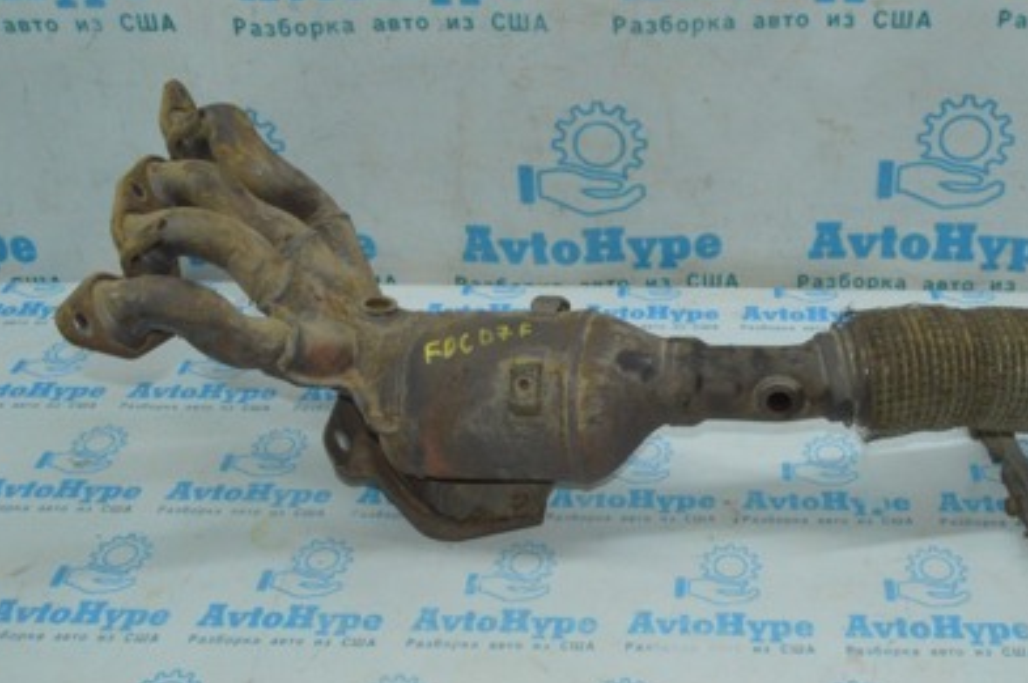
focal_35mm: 44
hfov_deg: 44.0
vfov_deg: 30.1
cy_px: 208
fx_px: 1255
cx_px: 670
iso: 2200
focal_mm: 18
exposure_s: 1/30
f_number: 22
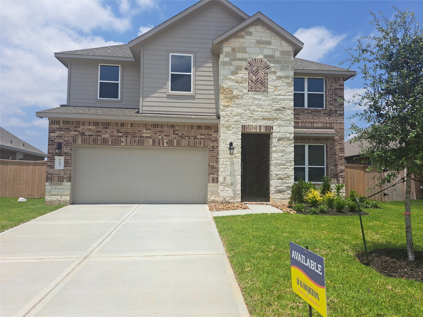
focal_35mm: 24
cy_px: 158
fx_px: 293
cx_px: 212
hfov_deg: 71.6
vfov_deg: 56.8
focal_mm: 5.23
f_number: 1.8
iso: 50
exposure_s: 1/1795
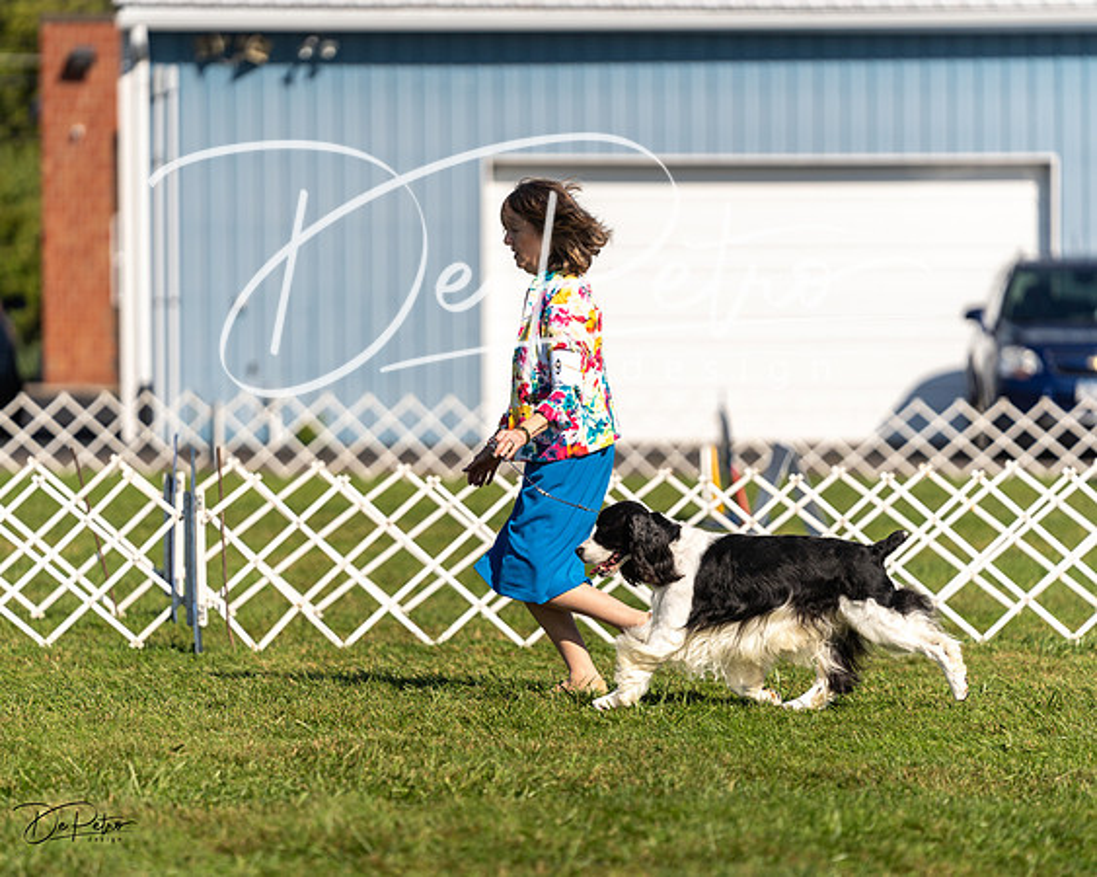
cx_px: 548
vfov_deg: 6.9
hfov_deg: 8.6
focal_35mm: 225
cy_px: 438
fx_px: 7310
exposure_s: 1/2500
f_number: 3.2
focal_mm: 200
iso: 100
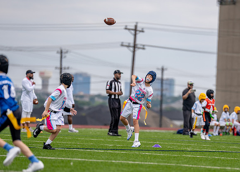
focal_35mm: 274
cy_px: 111
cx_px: 150
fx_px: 1869
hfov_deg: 7.3
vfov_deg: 5.2
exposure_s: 1/2000
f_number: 2.8
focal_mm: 200
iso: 125
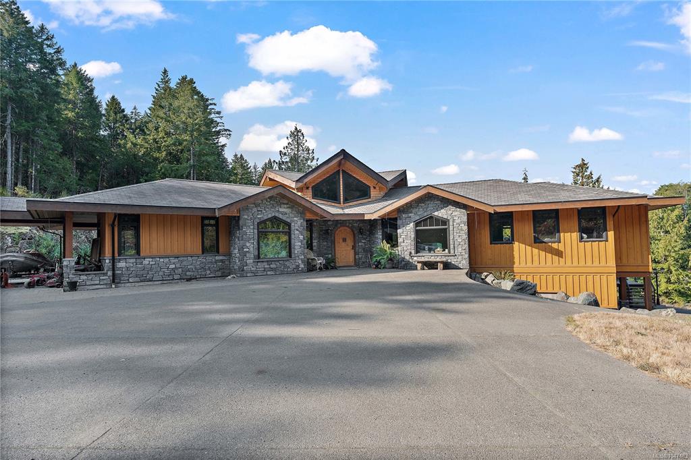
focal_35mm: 19
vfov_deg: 64.5
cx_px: 346
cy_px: 230
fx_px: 365
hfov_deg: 86.9
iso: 500
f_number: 7.1
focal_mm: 19
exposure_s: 1/200
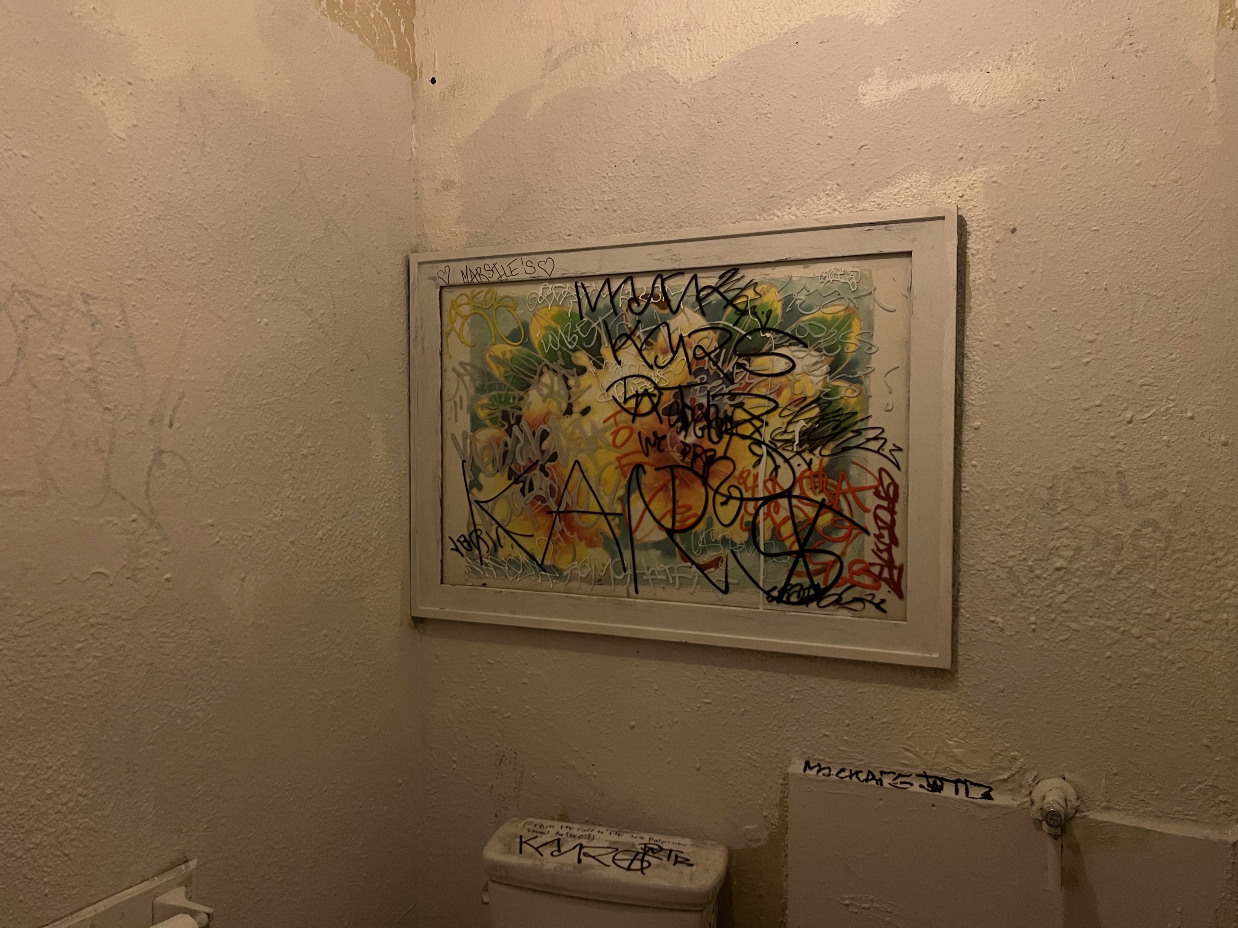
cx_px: 619
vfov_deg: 53.1
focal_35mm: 26
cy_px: 464
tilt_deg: -1.8
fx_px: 930
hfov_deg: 67.3
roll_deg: +1.1
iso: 250
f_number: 1.6
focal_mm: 5.1
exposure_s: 1/60
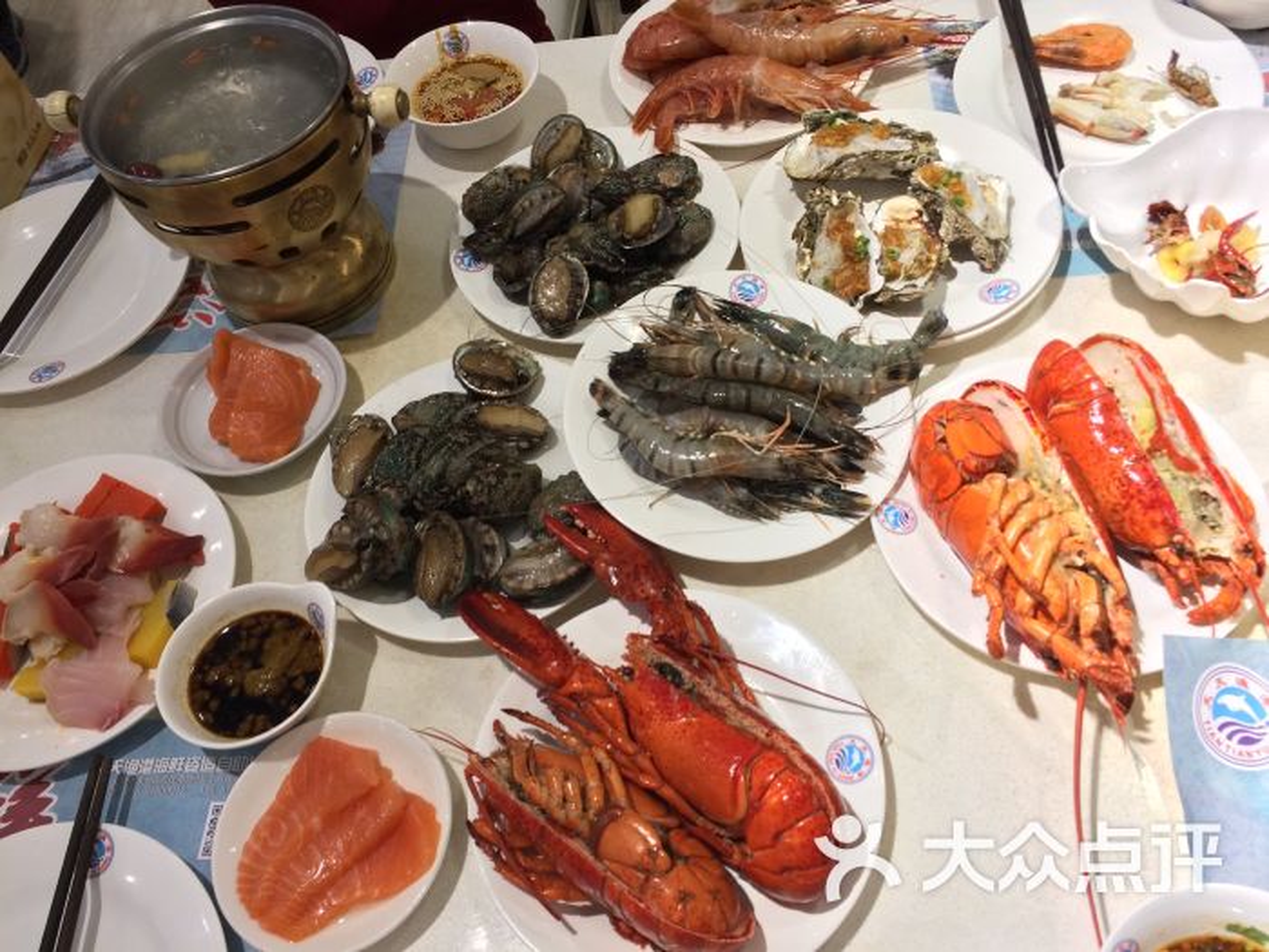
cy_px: 476
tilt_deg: -56.2
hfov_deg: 61.7
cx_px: 634
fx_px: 1063
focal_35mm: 29
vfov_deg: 48.2
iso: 64
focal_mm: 4.15
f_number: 2.2
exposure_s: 1/33
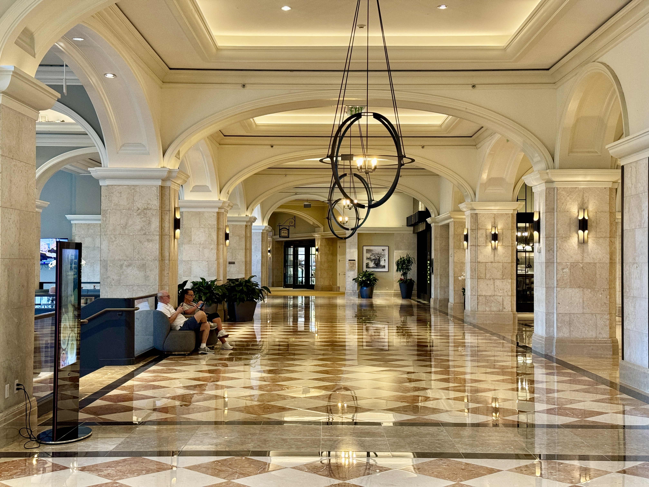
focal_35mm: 48
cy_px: 244
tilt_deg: -0.4
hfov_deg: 39.7
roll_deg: -0.3
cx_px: 324
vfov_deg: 30.3
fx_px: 900
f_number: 1.78
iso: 200
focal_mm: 6.76
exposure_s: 1/60
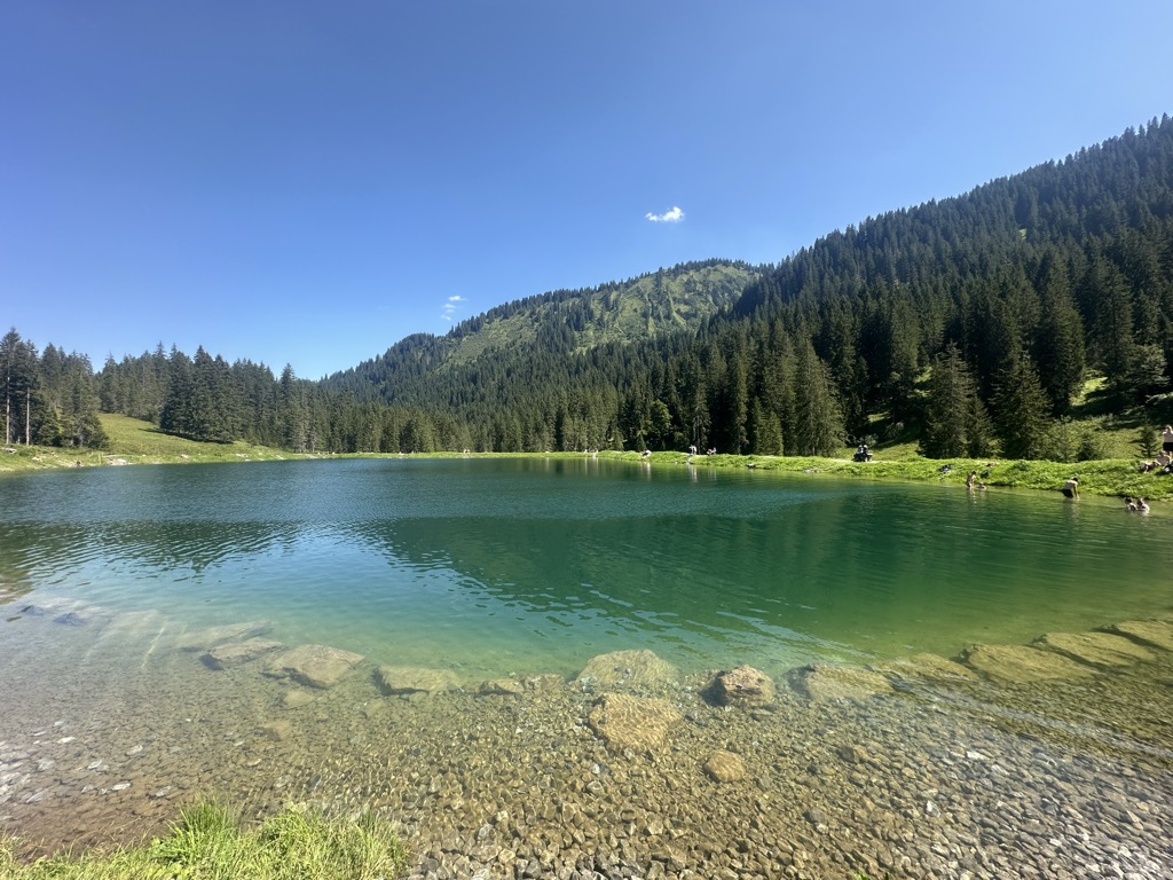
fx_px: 474
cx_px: 586
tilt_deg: +1.4
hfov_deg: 102.1
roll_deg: +0.1
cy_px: 440
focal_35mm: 14
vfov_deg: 85.7
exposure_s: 1/666
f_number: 2.2
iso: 40
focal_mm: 2.22
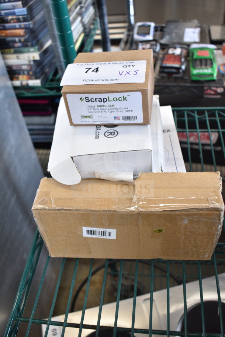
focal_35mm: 34
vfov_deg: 55.1
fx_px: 323
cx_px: 112
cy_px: 168
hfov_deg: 38.4
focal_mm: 23
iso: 640
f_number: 3.8
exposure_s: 1/40
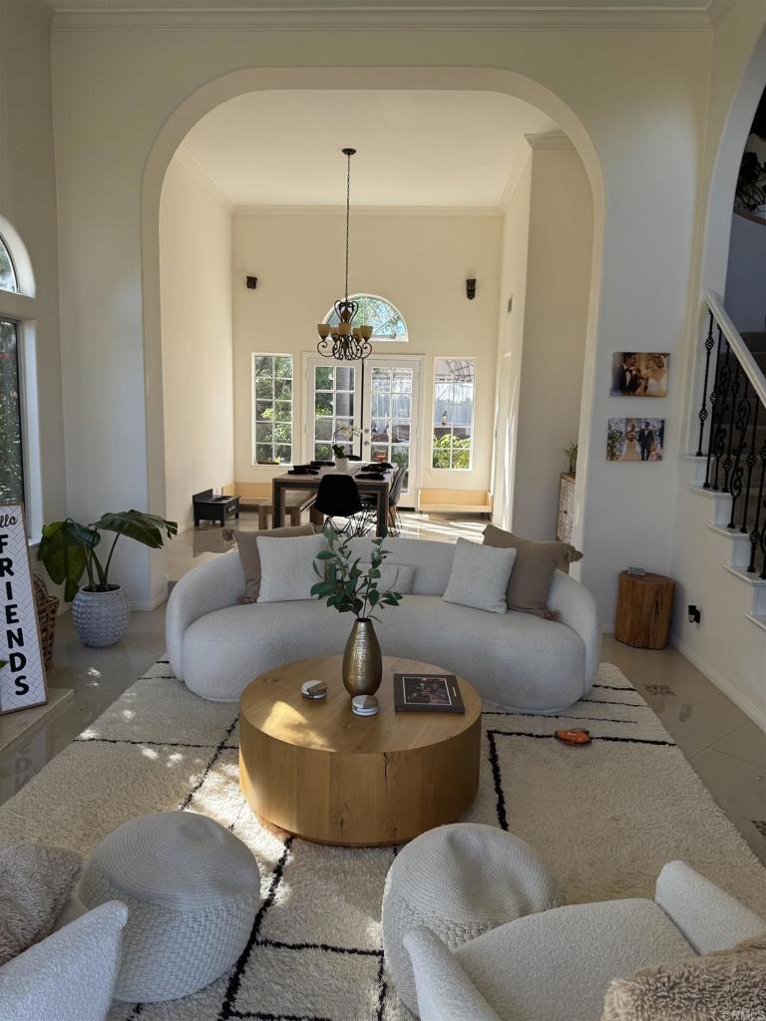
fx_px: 708
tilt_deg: -8.2
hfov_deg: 56.8
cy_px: 510
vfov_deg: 71.6
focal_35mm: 24
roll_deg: -2.6
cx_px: 383
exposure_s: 1/379
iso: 80
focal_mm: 6.76
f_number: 1.78
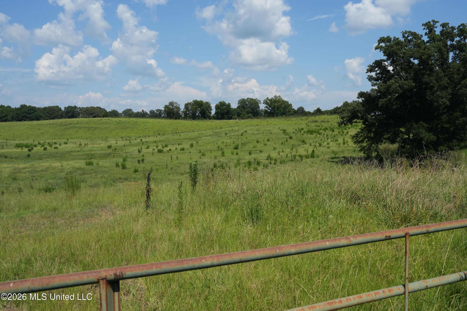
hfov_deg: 61.9
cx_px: 234
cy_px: 156
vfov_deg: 43.6
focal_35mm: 30
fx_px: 389
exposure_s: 1/1000
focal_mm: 30
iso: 400
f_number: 9
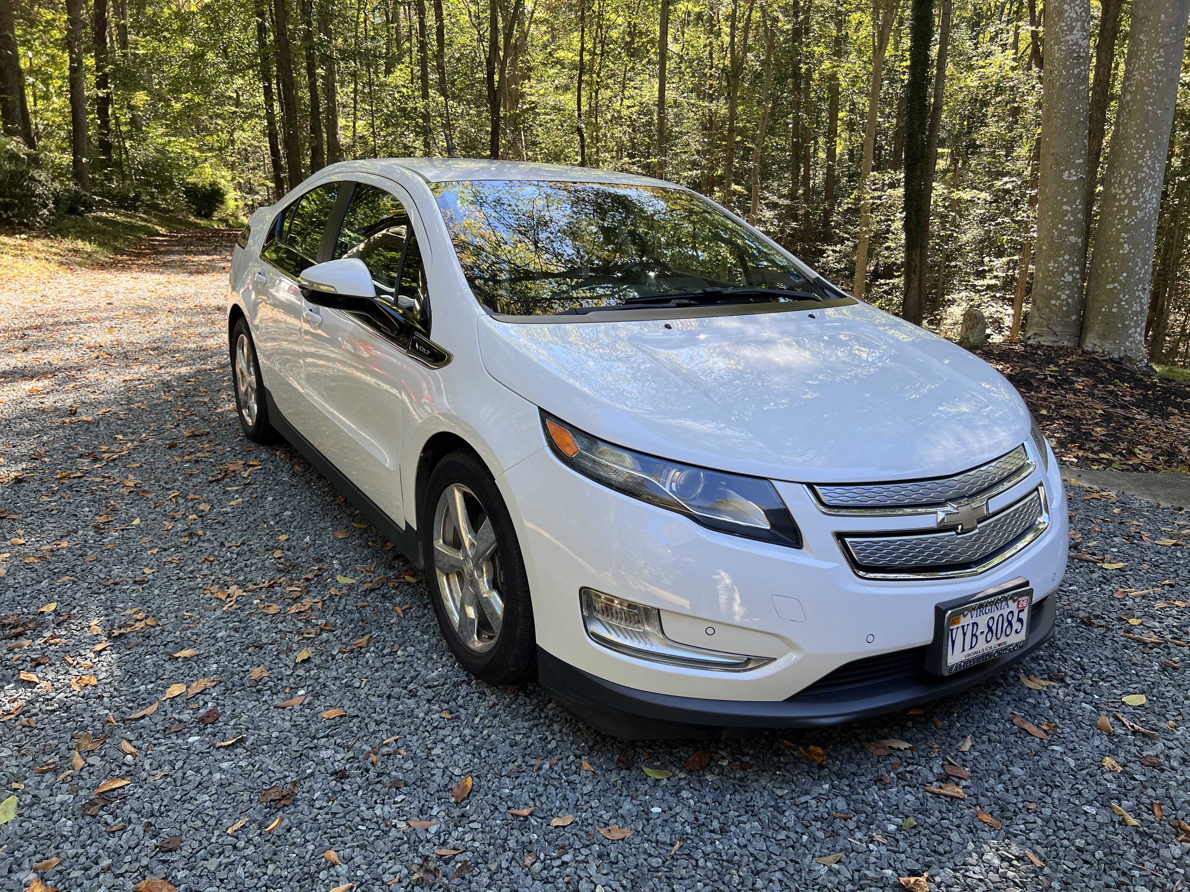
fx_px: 894
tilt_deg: -16.4
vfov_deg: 53.1
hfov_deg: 67.3
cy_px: 446
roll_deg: +1.1
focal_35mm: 26
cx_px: 595
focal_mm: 5.7
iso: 50
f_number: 1.5
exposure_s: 1/311
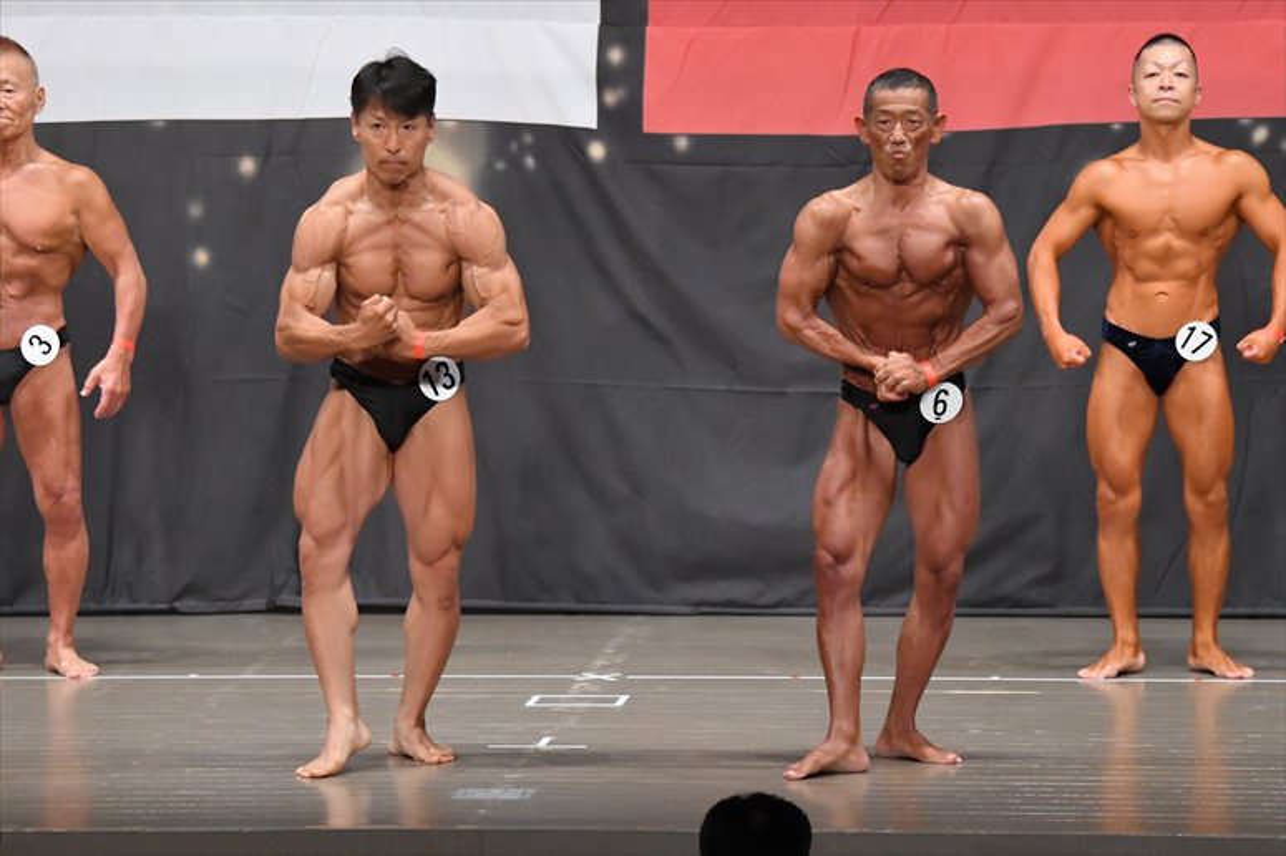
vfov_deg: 6.8
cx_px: 643
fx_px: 7212
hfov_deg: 10.2
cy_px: 428
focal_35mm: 202
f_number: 5.6
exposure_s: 1/400
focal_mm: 135
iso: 6400
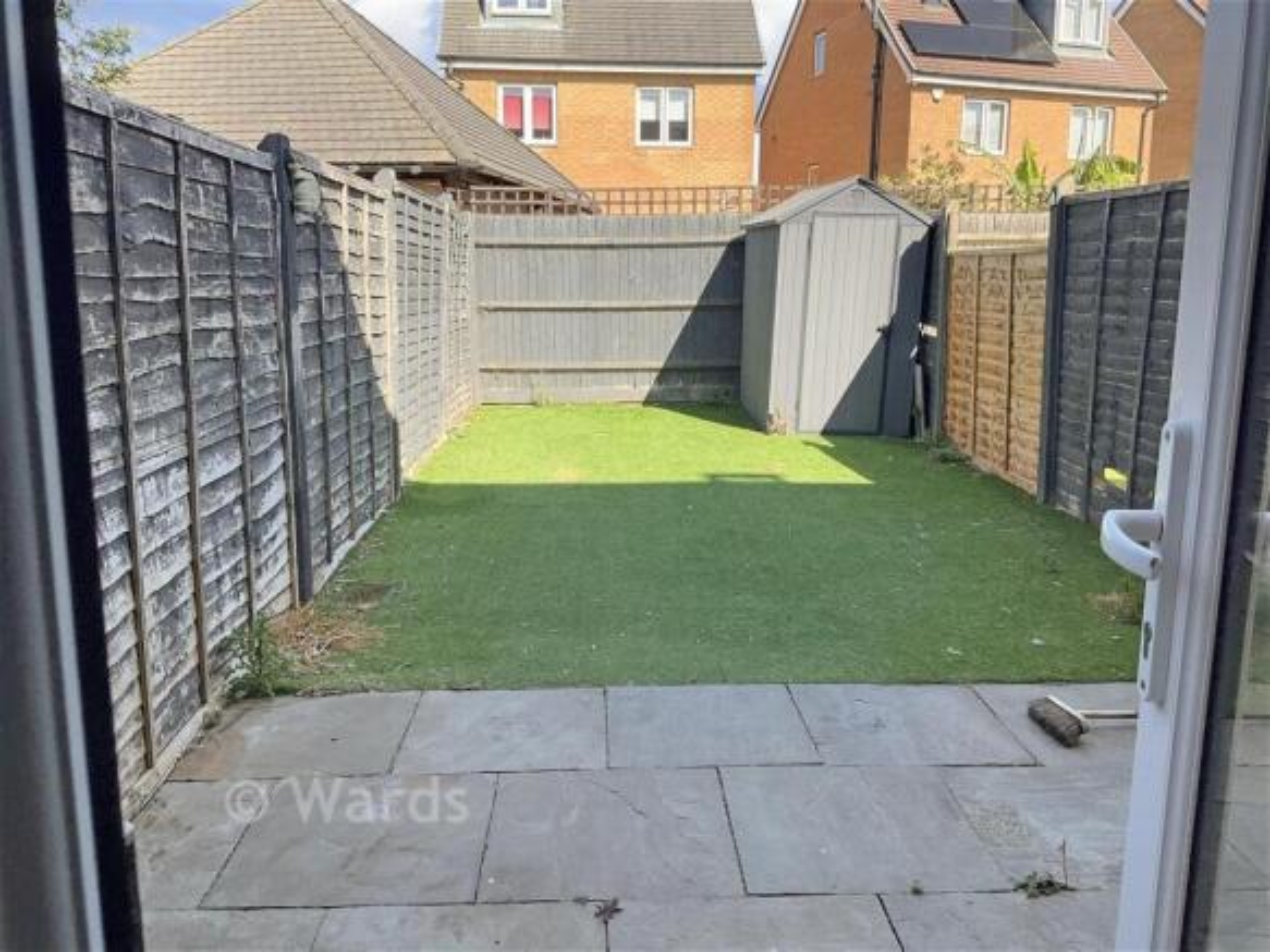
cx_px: 635
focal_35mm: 29
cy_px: 476
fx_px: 1064
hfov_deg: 61.7
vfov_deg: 48.2
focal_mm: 3
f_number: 1.8
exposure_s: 1/529
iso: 16
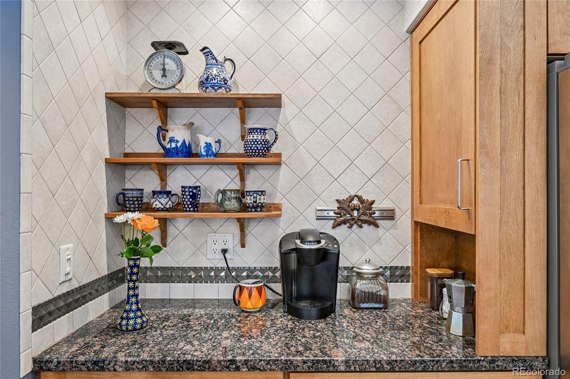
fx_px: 372
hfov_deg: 74.9
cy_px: 190
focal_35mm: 24
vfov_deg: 54.1
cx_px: 285
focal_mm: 23.5
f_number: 10
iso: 400
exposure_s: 1/10
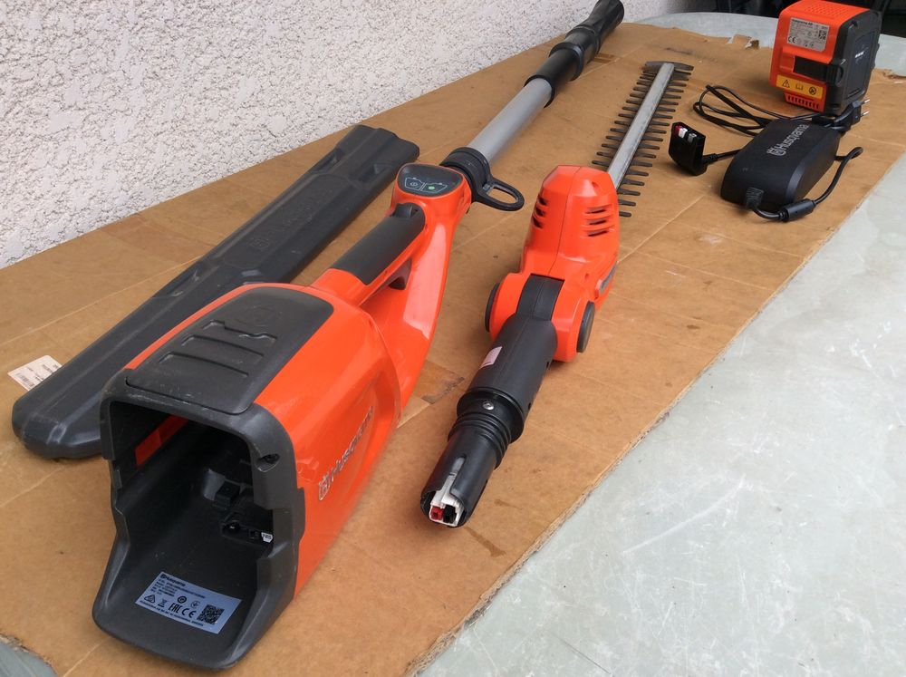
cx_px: 453
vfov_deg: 44.1
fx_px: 836
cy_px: 338
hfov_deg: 56.9
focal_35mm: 32
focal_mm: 3.3
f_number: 2.4
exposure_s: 1/140
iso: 32
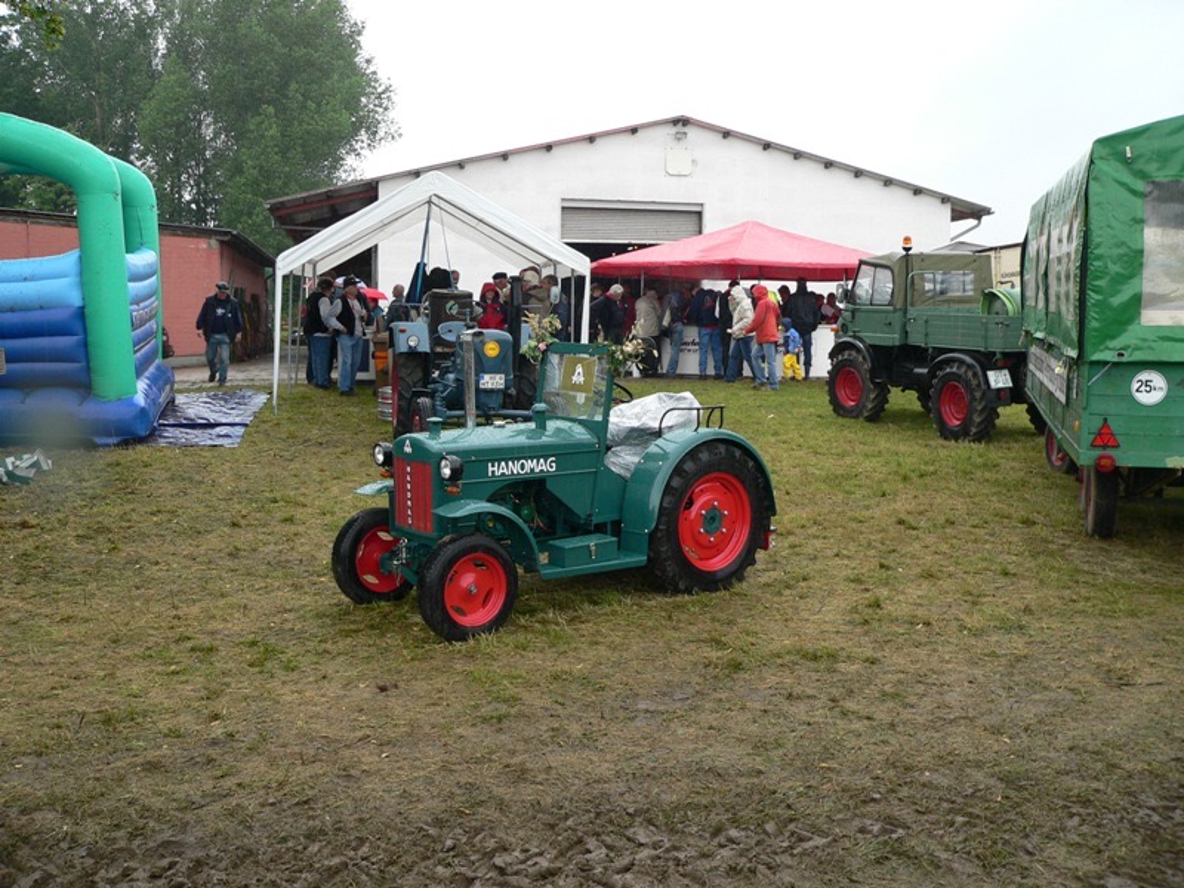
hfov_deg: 51.4
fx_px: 1231
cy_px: 444
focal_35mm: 36
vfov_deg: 39.7
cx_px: 592
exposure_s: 1/100
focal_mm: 6
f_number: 2.8
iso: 80
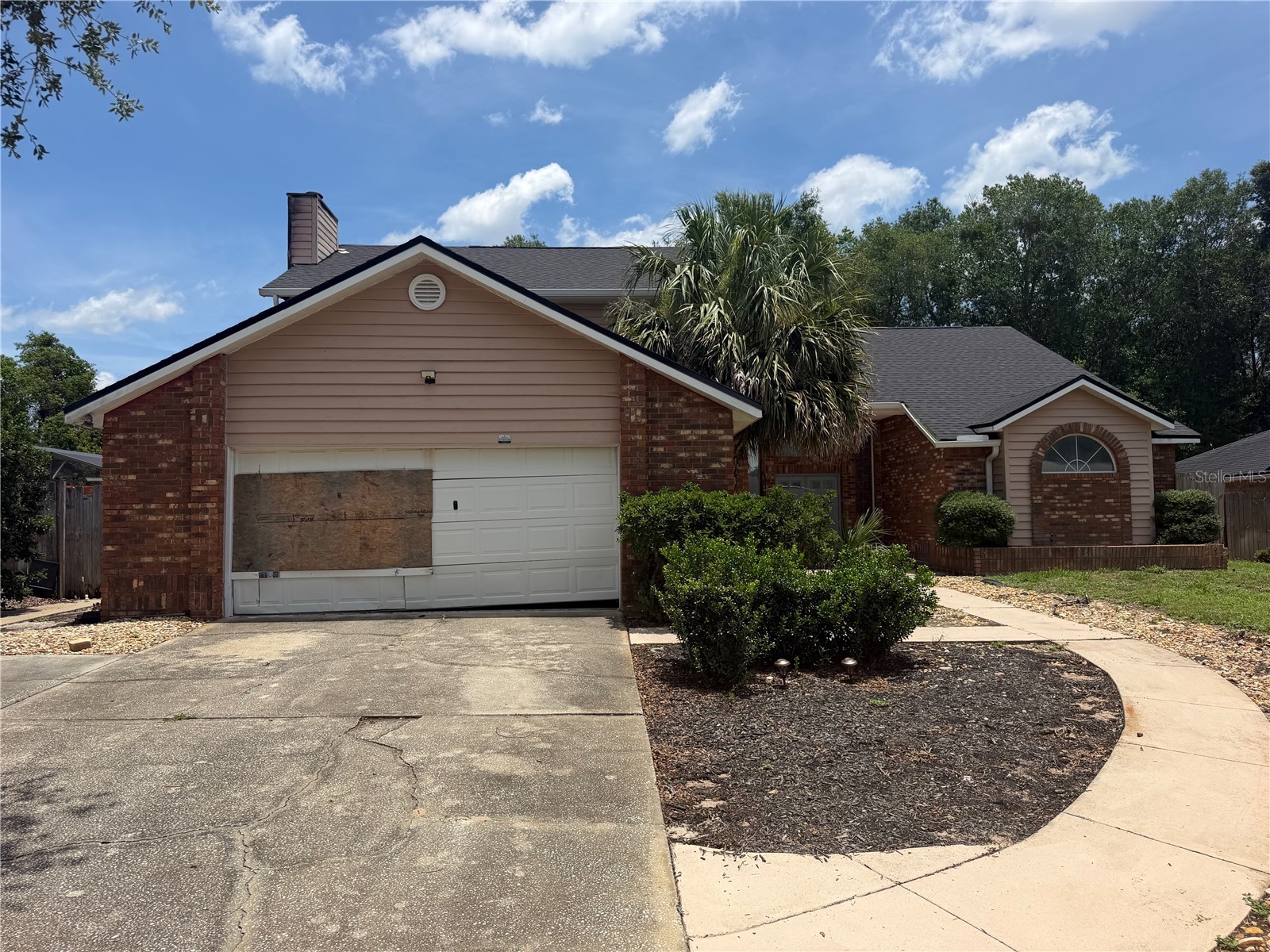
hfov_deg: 71.6
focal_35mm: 24
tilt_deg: +4.2
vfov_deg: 56.8
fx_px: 881
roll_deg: +0.8
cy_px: 476
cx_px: 635
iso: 80
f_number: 1.78
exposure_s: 1/6173
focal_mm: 6.76
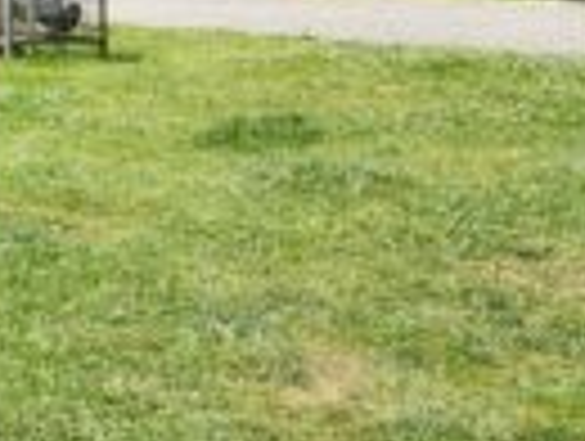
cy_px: -423
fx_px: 2387
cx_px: -418
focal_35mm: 141
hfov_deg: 12.9
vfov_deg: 9.8
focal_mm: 5.4
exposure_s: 1/1114
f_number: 1.8
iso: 25
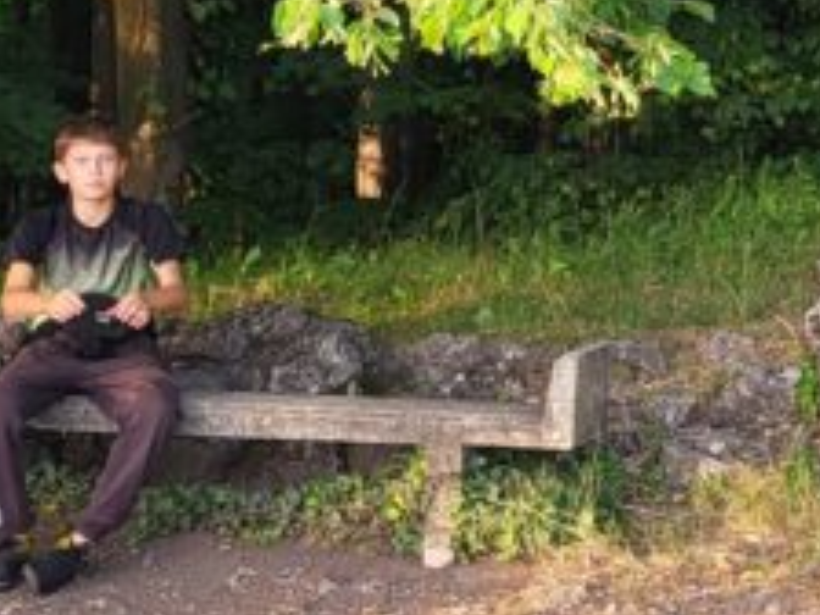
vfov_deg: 12.1
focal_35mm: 119
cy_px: -198
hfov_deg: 15.4
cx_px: 1197
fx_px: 2819
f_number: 1.8
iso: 50
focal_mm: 5.4
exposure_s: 1/100
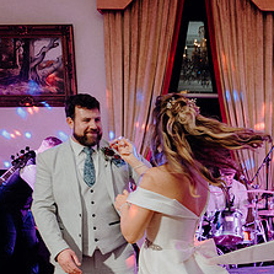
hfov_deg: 31.6
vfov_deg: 31.1
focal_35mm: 53
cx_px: 205
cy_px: 234
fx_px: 475
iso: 2500
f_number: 3.5
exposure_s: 1/160
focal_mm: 24
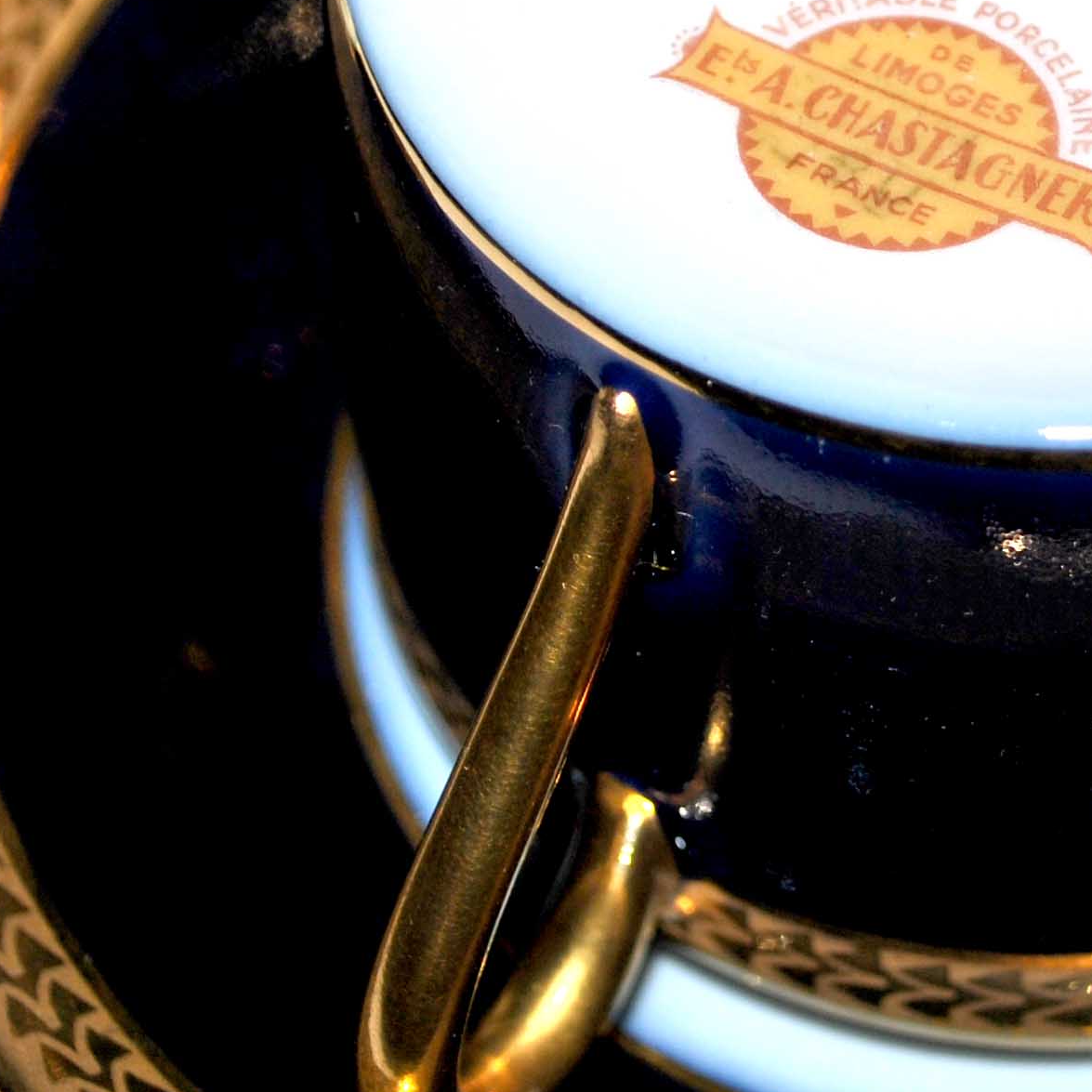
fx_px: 5104
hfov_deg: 12.1
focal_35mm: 143
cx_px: 986
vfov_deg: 12.1
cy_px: 164
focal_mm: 34
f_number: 5
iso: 100
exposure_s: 1/125
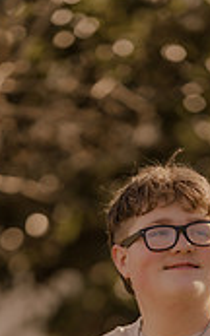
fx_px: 2062
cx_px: 154
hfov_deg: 5.8
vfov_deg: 9.2
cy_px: 427
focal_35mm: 225
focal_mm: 85
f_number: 1.4
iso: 200
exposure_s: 1/2500
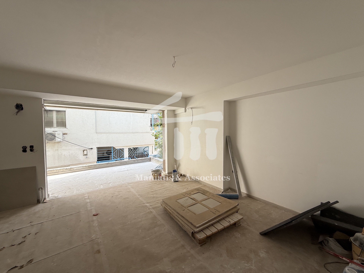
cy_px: 136
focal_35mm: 14
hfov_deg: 102.1
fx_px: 147
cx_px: 182
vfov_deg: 85.7
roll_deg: +0.8
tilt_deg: +0.2
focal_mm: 2.22
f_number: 2.2
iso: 50
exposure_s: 1/349
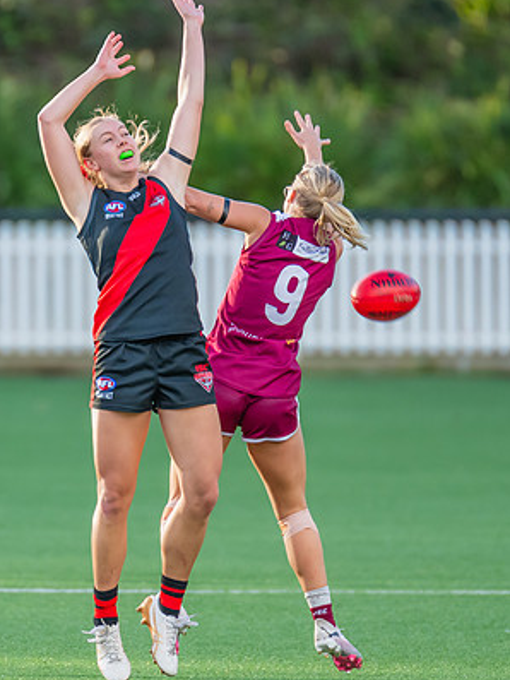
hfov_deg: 1.5
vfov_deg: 2.0
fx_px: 19359
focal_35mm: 986
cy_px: 263
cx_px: 54
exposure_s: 1/800
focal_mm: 420
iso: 900
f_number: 4
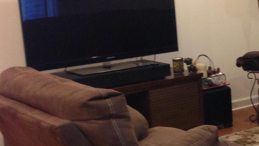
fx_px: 659
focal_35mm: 96
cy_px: 68
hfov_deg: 20.2
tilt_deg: -6.7
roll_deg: +2.2
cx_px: 342
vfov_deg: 12.6
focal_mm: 4.12
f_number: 2.4
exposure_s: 1/20
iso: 160
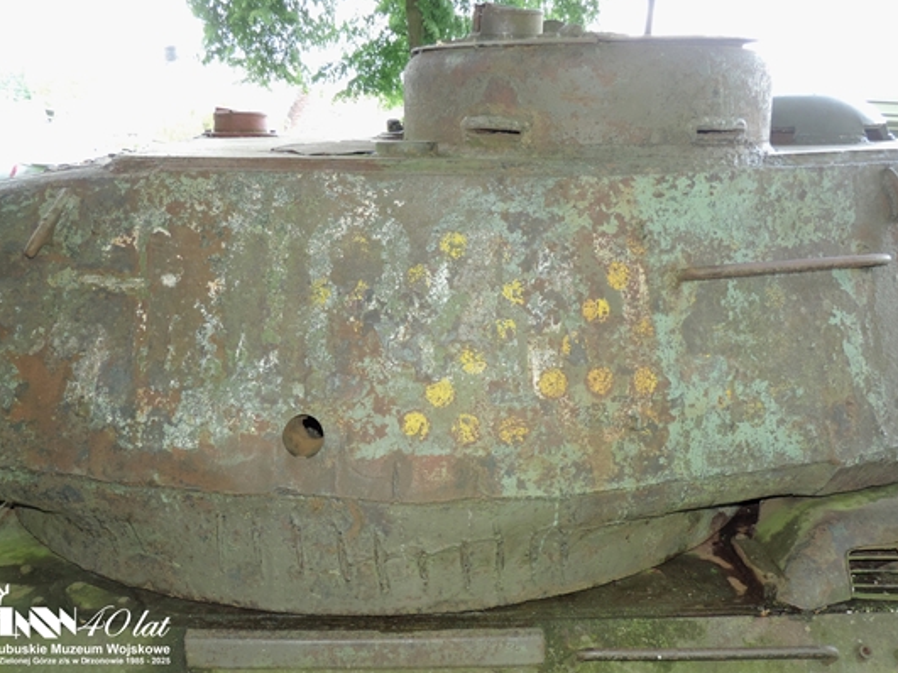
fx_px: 986
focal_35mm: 38
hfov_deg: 49.0
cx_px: 440
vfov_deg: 37.7
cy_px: 343
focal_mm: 6.2
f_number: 3.3
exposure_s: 1/30
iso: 200
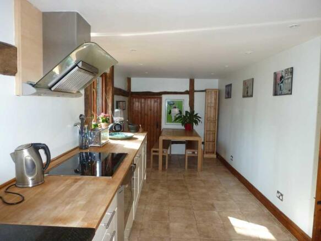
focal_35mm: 24
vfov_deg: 56.8
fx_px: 223
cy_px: 120
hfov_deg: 71.6
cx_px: 160
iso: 320
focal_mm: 4.3
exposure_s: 1/60
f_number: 3.3
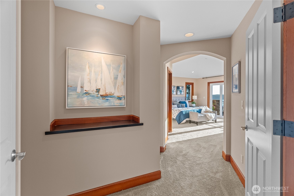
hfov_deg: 96.7
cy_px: 98
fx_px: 131
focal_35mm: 16
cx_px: 147
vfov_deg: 73.8
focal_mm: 16
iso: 1600
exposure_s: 1/8
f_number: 7.1
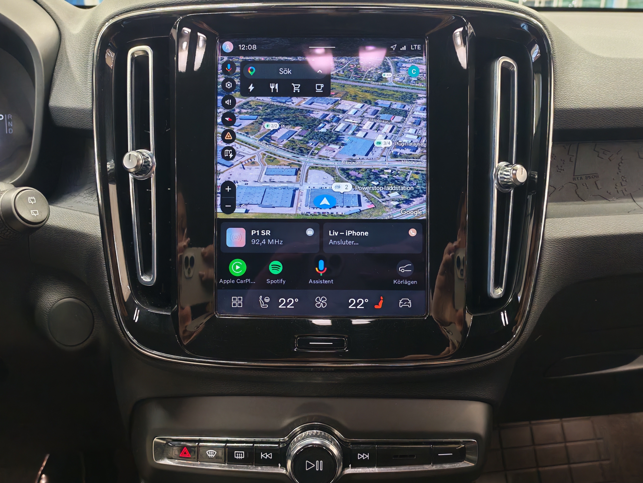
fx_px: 594
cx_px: 322
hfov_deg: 56.8
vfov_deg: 44.2
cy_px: 242
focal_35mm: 32
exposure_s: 1/50
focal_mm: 6.12
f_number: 1.9
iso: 1600
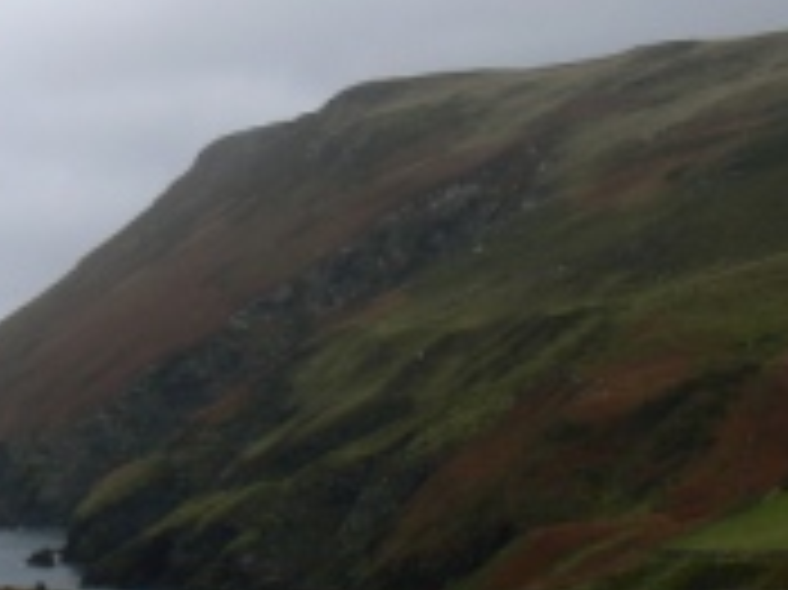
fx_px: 2025
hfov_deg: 21.8
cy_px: 270
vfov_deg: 16.6
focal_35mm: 89
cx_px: 185
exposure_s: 1/60
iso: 80
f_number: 4
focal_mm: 6
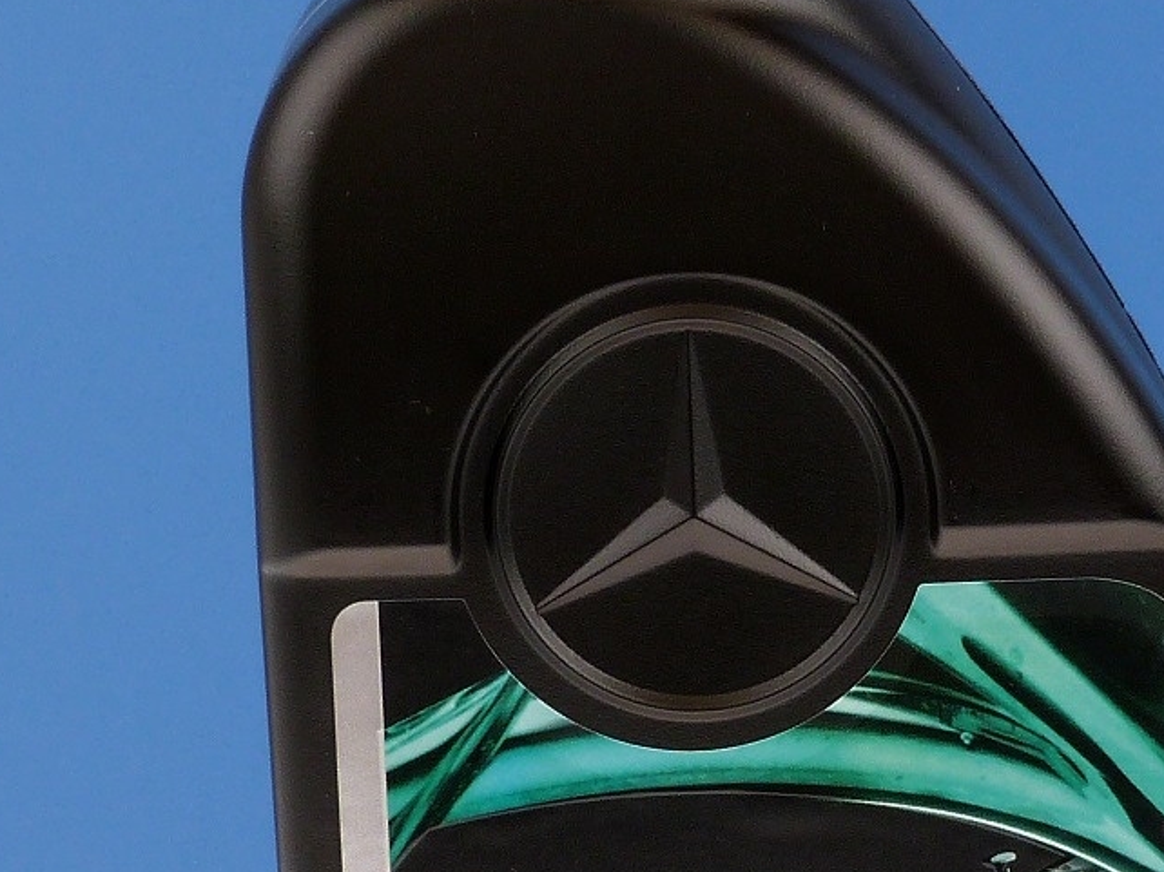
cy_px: 799
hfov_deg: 10.6
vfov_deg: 7.9
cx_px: 917
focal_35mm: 187
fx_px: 6286
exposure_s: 1/80
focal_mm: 10.8
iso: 100
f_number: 3.2
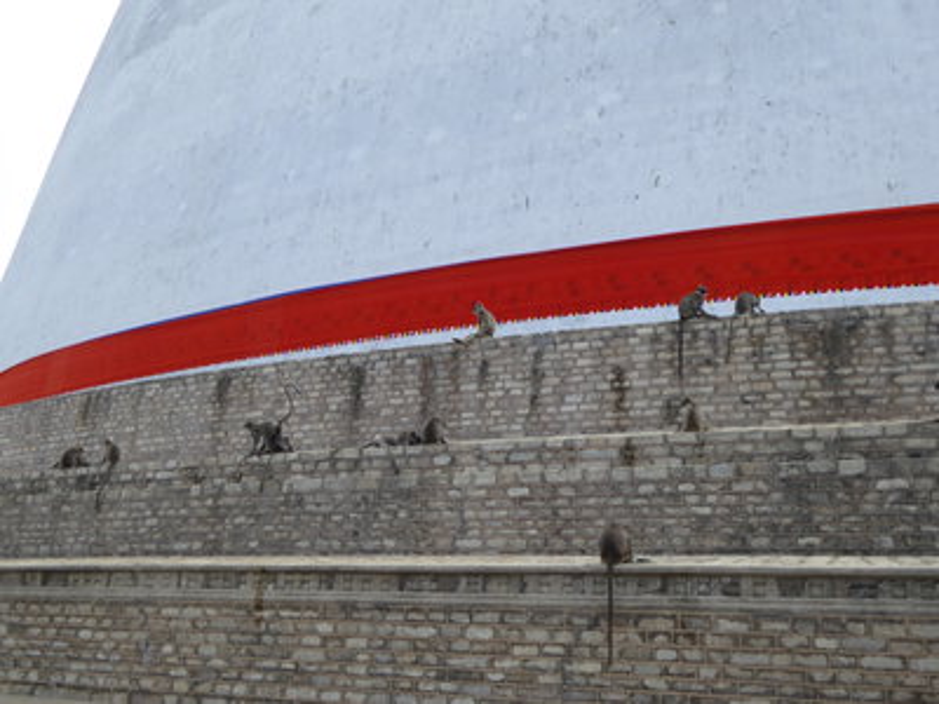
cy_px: 352
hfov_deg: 47.9
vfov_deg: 36.8
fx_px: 1058
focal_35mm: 39
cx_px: 470
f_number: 3.7
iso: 100
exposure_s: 1/500
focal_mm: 6.7
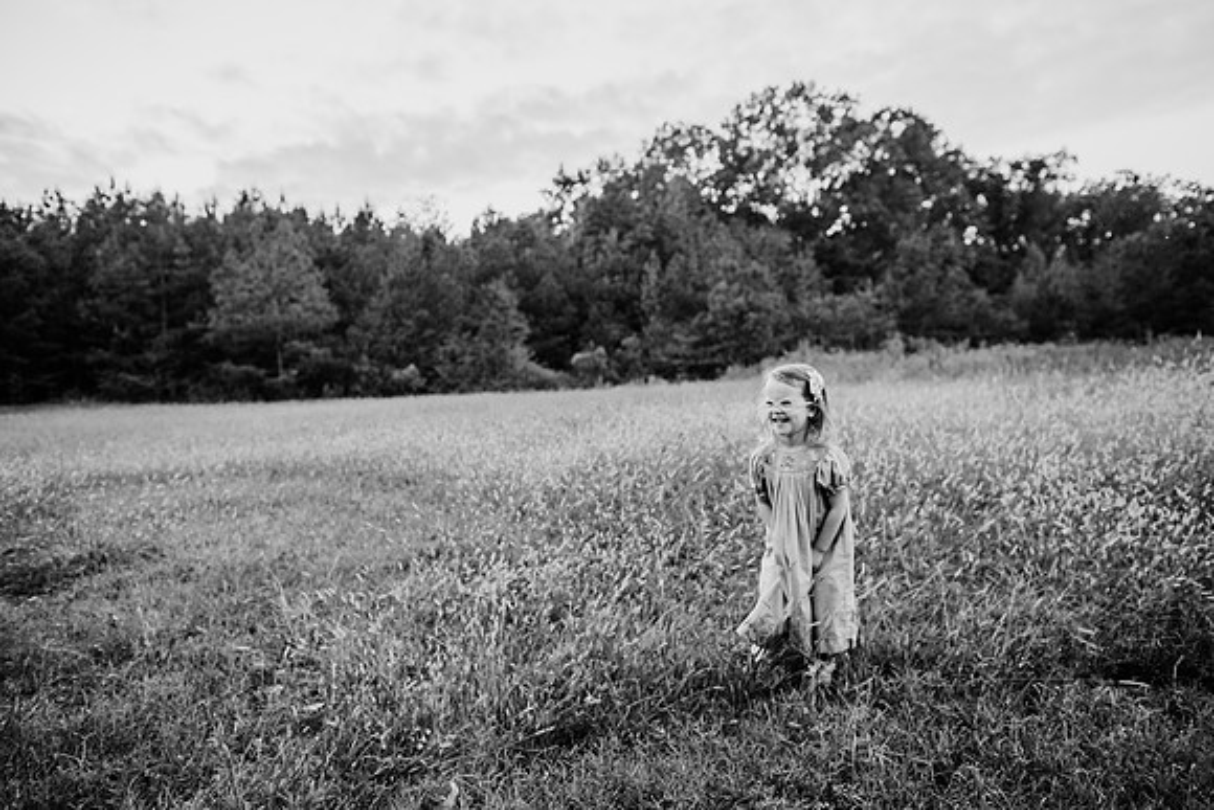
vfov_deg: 53.2
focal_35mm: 24
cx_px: 607
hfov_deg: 73.7
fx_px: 809
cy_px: 405
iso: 500
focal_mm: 24
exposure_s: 1/500
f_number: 2.8
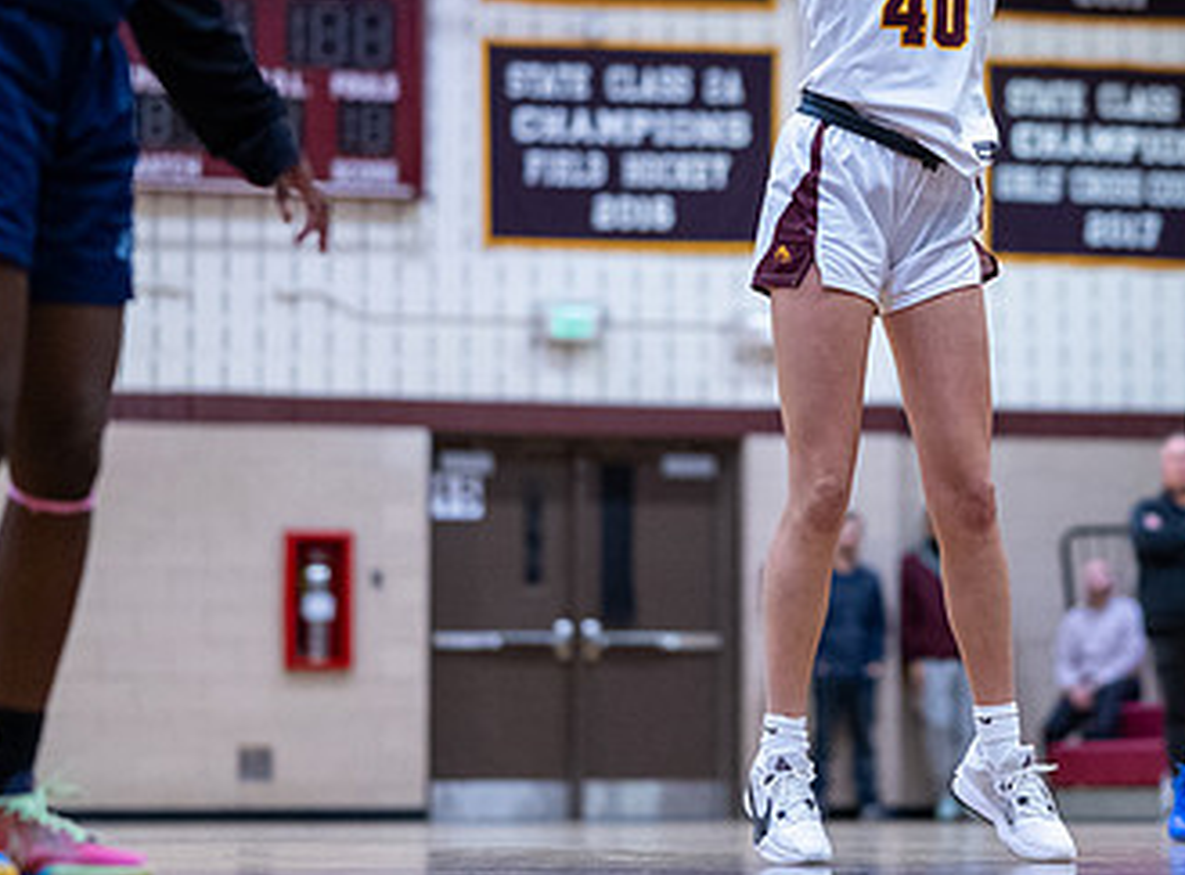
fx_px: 6503
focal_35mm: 191
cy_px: 228
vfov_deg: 7.7
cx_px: 891
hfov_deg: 10.4
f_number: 1.8
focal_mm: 85
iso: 2800
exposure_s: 1/1250
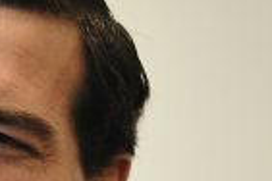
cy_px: 488
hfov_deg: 5.7
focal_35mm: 348
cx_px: -424
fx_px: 2629
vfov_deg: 3.9
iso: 800
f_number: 1.8
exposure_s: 1/200
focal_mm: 50
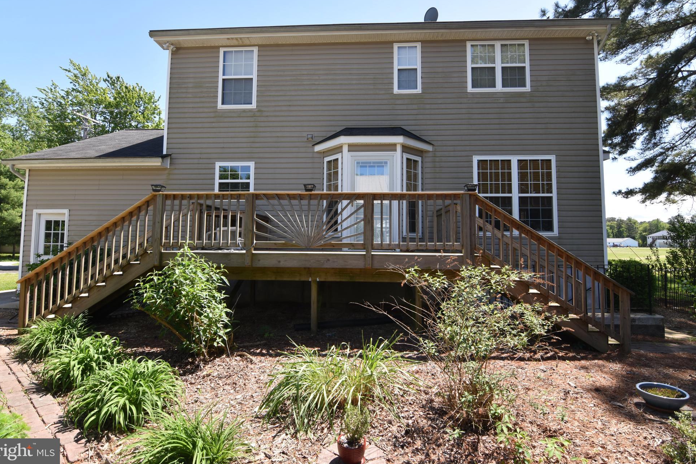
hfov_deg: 91.5
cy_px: 218
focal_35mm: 18
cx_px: 349
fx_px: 339
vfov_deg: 68.7
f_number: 8
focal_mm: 11
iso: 250
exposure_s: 1/250
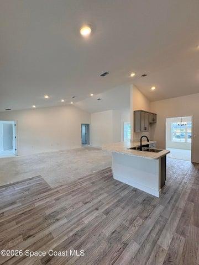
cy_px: 132
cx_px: 100
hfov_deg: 85.7
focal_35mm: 14
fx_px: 107
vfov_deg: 102.1
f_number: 2.2
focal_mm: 2.22
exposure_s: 1/120
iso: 125
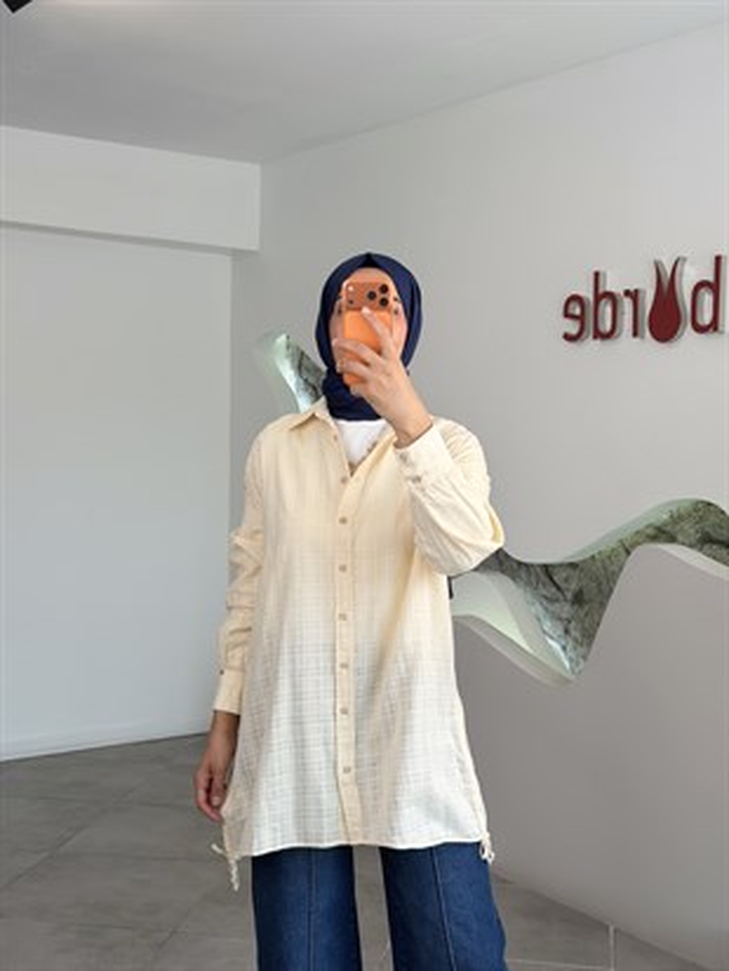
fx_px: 1347
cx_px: 364
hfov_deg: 30.3
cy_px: 486
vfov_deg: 39.6
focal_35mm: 48
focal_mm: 6.76
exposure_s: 1/170
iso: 50
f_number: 1.78
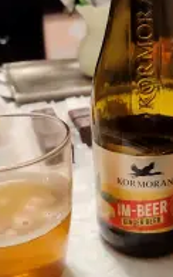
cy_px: 98
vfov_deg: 39.9
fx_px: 377
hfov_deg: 25.6
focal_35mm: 50
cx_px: 122
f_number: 1.88
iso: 1705
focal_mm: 5.56
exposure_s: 1/50
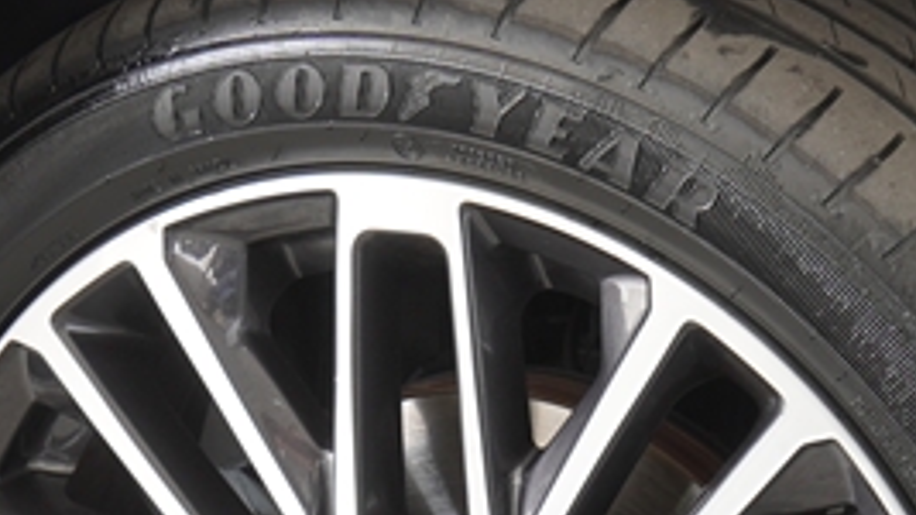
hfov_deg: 11.5
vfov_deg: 6.4
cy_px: 630
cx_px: 477
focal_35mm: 187
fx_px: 4541
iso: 160
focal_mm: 31
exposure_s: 1/60
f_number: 4
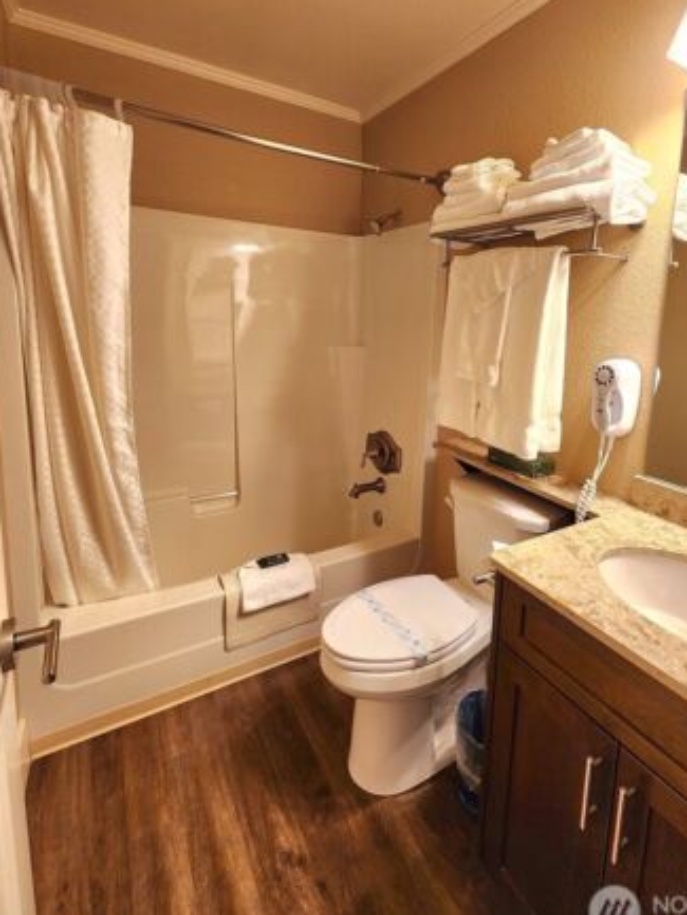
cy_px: 386
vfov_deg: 93.7
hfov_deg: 77.3
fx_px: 423
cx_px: 410
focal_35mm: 16
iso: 160
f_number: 2.2
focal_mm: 2.2
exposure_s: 1/60.2
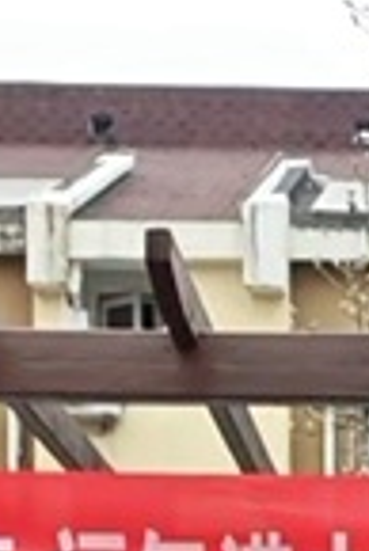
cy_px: 1094
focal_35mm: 135
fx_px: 2071
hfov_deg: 9.9
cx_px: 550
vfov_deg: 13.2
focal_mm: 6.68
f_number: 1.44
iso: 50
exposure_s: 1/221
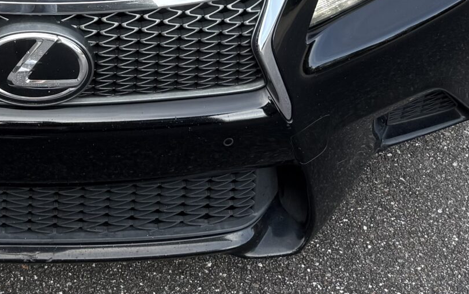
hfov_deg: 25.0
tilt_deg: -27.7
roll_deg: -0.5
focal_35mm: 80
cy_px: -226
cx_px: 38
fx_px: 1023
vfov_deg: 14.5
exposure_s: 1/813
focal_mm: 6.76
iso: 80
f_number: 1.78
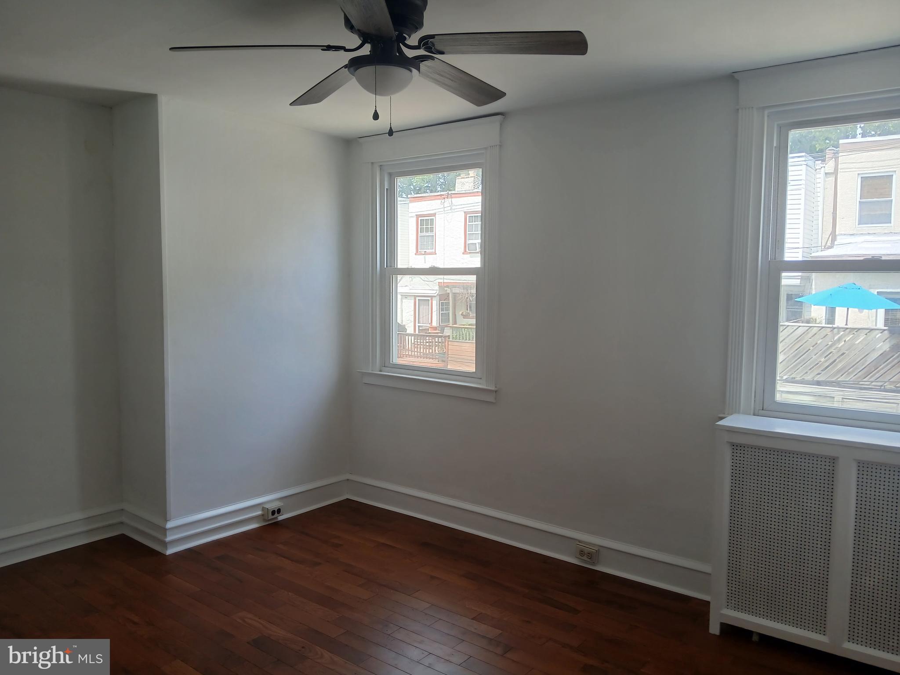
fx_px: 676
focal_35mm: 26
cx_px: 450
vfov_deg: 53.1
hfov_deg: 67.3
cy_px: 338
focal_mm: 3.98
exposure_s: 1/60
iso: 25
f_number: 1.8
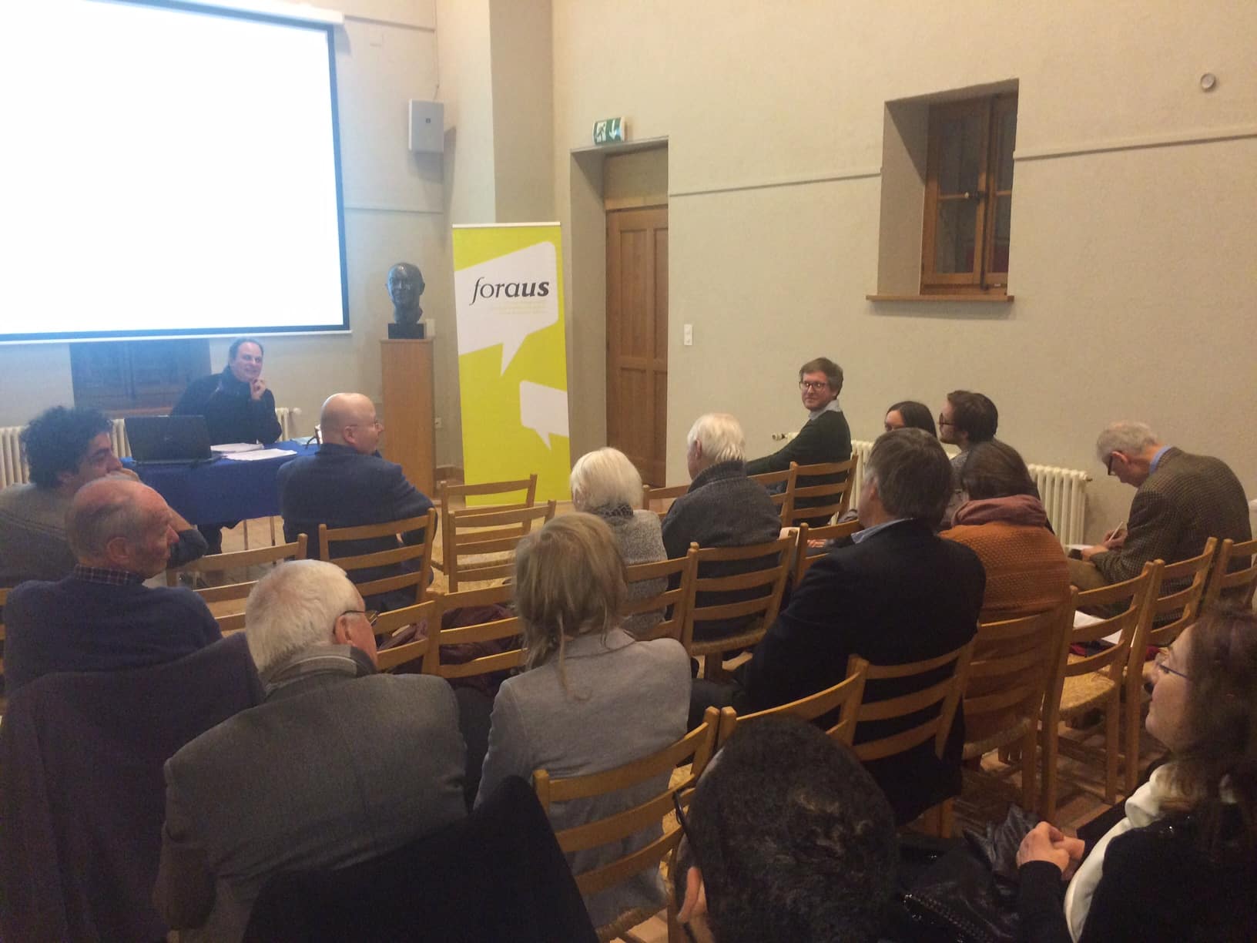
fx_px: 1053
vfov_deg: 48.2
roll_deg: +0.2
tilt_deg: -9.4
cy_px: 472
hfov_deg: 61.7
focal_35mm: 29
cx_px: 628
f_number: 2.2
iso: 250
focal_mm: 4.15
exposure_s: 1/33
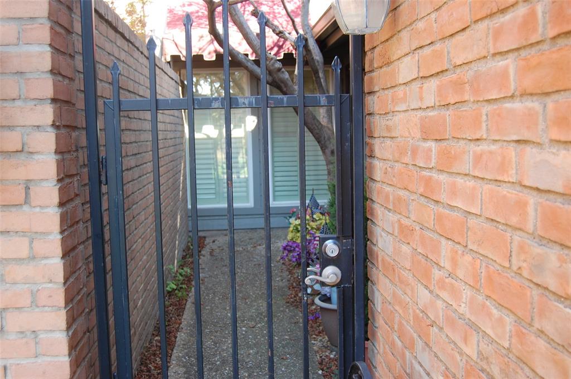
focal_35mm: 39
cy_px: 190
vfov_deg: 34.1
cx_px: 286
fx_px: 618
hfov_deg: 49.6
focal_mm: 26
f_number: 5.6
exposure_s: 1/125
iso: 400
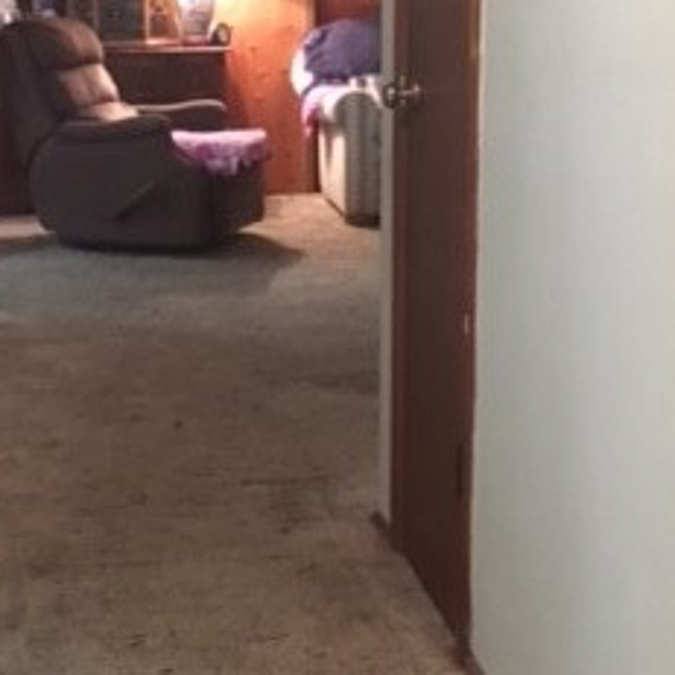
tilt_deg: -12.1
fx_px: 1566
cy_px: 301
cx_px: 149
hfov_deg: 24.0
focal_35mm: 71
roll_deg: +1.3
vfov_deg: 24.3
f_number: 2.2
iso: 250
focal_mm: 4.15
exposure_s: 1/15
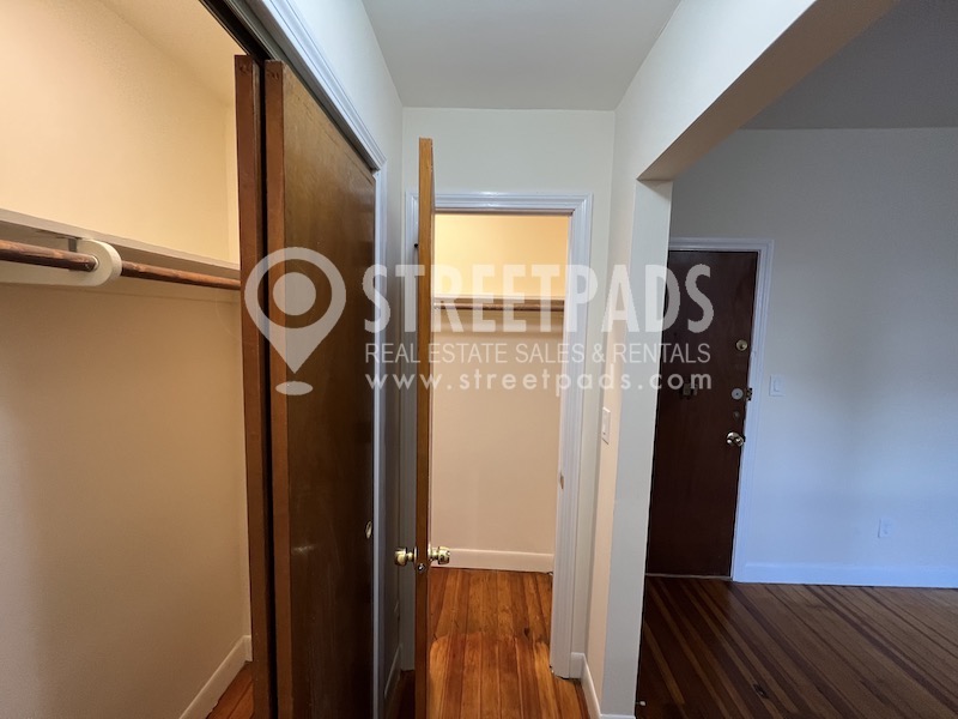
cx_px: 479
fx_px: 360
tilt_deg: -5.9
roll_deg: -1.1
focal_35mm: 13
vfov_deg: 89.9
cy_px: 360
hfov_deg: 106.2
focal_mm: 1.57
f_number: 1.8
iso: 200
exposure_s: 1/120
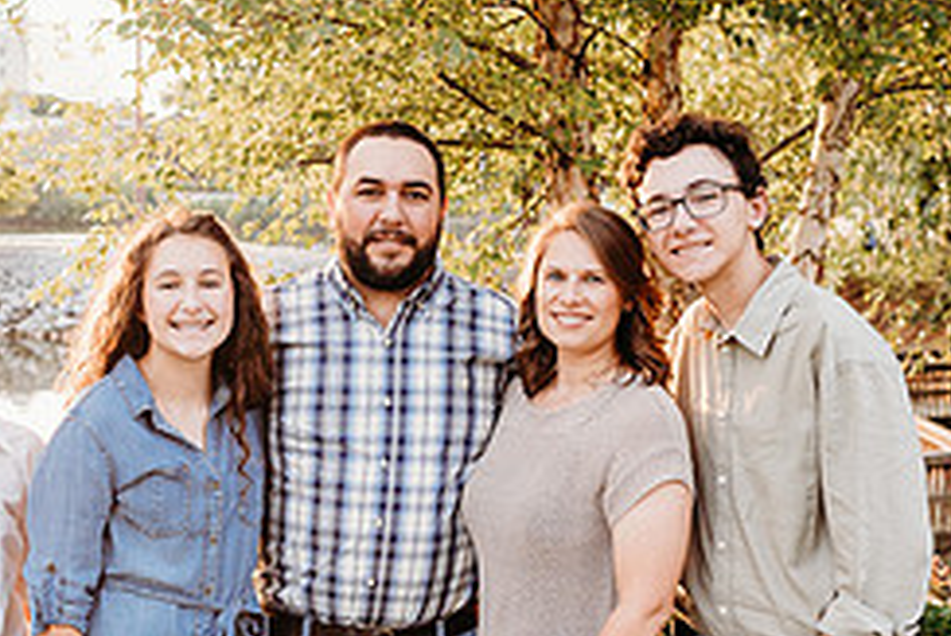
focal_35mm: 57
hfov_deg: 35.0
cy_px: 427
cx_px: 409
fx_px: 1507
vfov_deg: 23.7
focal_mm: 24
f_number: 3.2
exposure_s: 1/200
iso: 250
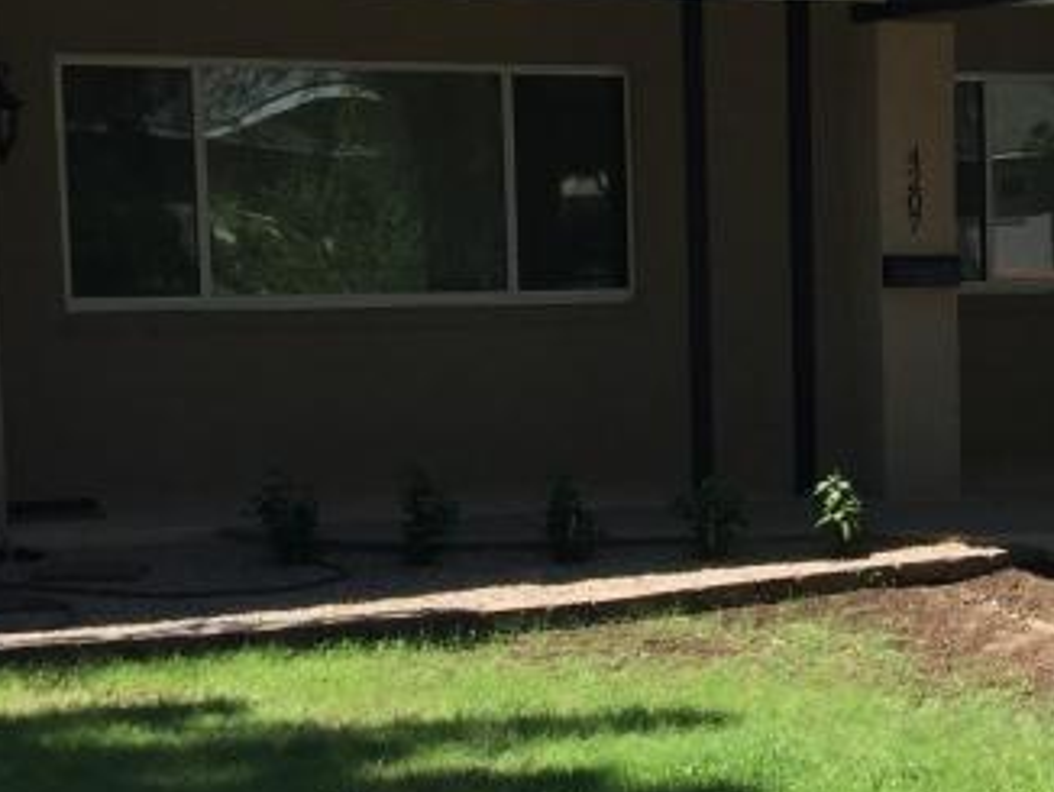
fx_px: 2773
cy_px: 553
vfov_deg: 16.2
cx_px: 1271
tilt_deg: -4.6
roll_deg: -1.1
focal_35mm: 91
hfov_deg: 20.2
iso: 32
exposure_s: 1/1319
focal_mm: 4.15
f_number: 2.2
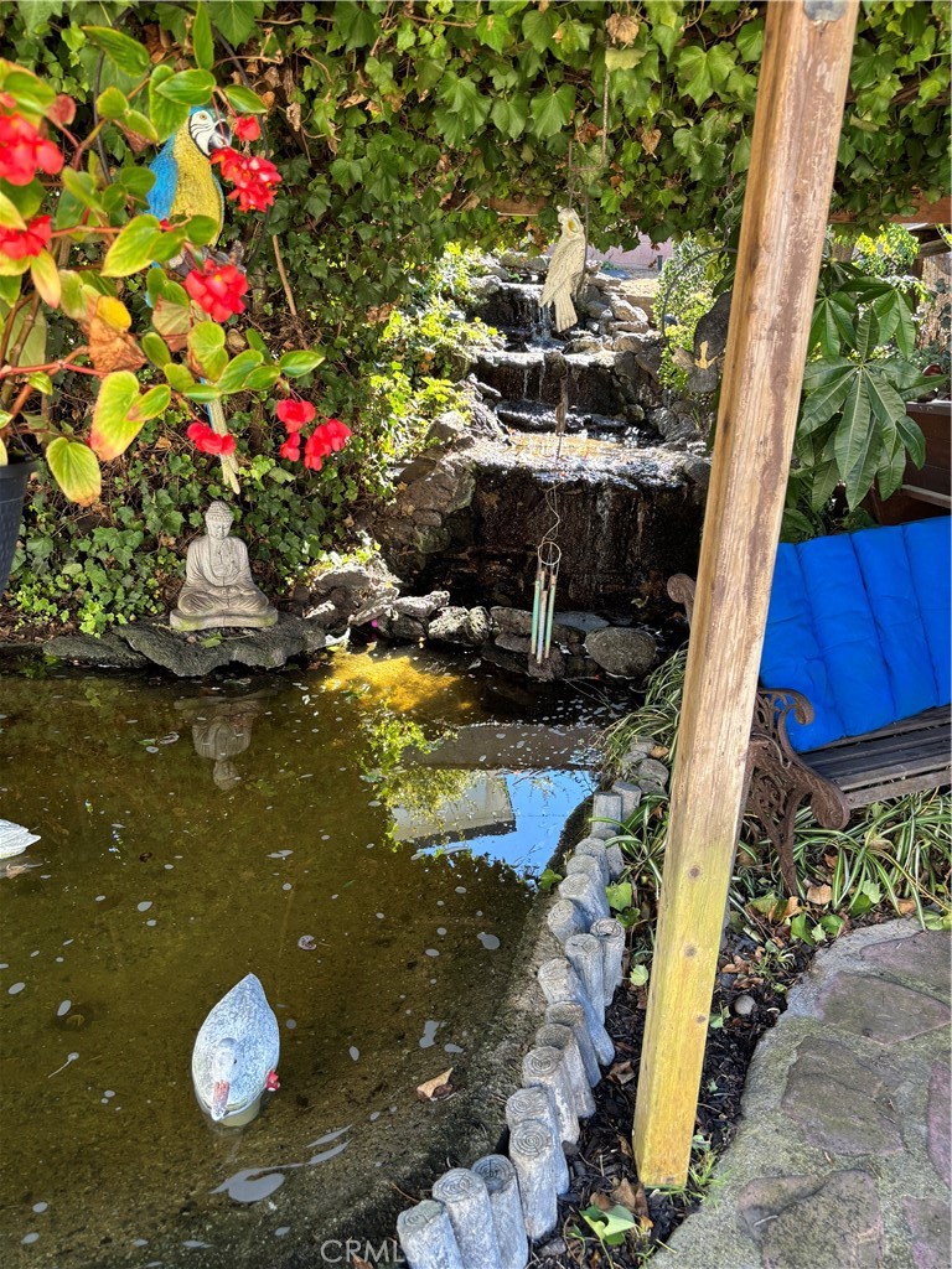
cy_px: 634
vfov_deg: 67.3
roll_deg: -4.5
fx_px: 953
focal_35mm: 26
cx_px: 476
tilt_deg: -17.6
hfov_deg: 53.1
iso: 40
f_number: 1.6
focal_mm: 5.96
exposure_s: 1/121
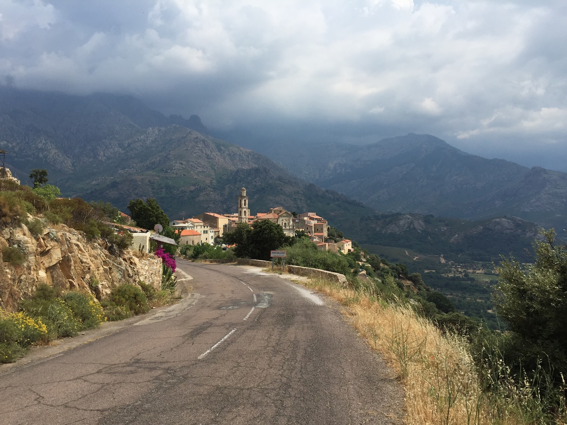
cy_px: 212
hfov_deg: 61.7
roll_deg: -1.0
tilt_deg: +1.2
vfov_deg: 48.2
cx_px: 284
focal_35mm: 29
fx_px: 475
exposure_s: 1/3968
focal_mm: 4.15
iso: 32
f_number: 2.2
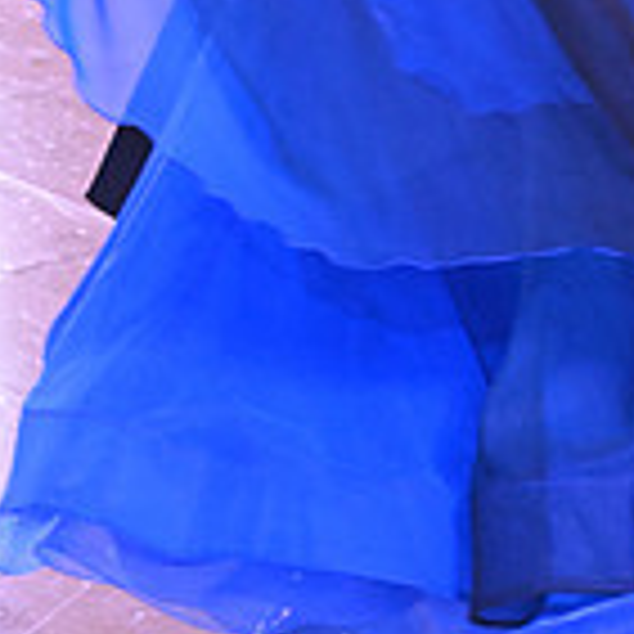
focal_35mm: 175
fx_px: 3626
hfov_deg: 9.9
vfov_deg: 9.5
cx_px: 564
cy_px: -499
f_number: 7.1
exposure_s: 1/320
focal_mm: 50
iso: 6400
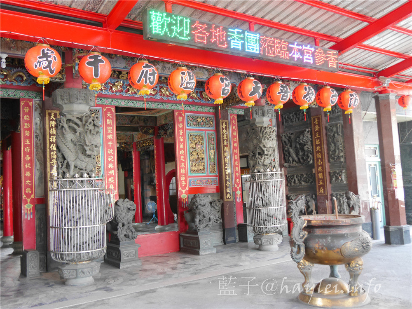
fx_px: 405
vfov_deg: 41.8
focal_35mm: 34
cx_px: 206
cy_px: 154
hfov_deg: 54.0
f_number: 3.7
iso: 2000
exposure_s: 1/125
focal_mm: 17
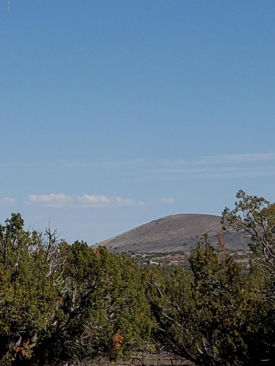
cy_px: 183
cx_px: 138
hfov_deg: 28.0
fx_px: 551
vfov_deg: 36.8
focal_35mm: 52
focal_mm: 6
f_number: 2.4
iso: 50
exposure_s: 1/1869
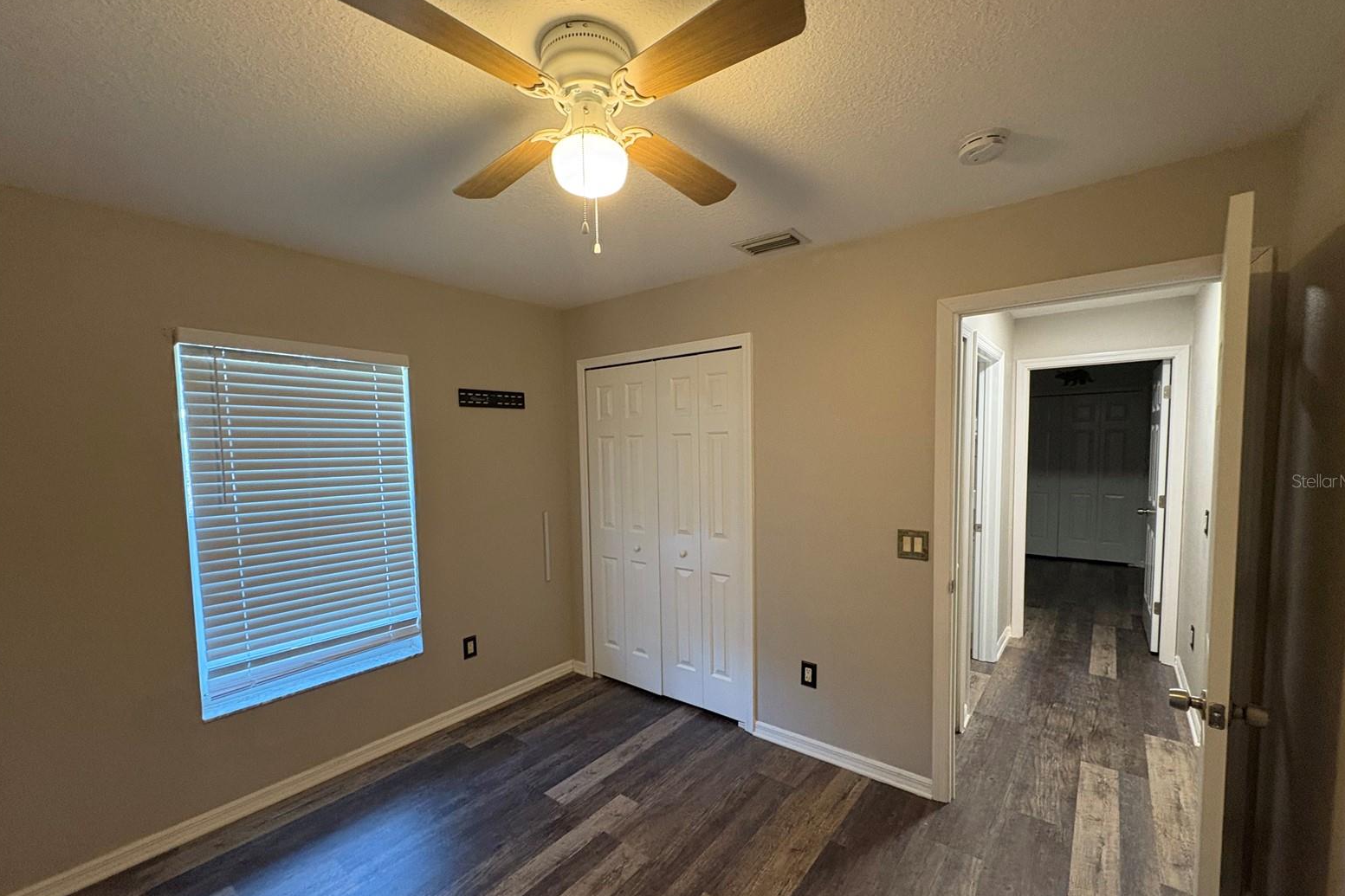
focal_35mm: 15
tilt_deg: -3.2
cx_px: 681
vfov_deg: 77.2
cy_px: 480
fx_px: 560
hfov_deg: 100.4
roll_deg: +1.5
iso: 500
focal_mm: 2.22
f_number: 2.2
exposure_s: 1/60
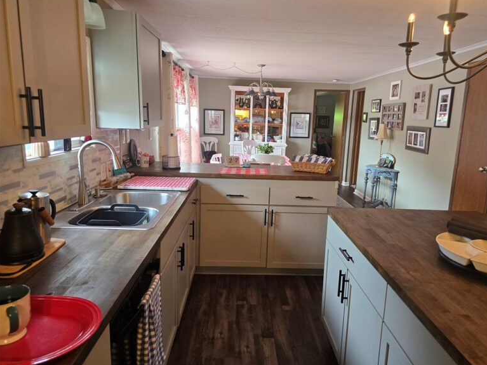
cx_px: 251
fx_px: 338
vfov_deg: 56.8
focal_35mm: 24
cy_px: 184
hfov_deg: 71.6
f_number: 1.7
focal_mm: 6.3
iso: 250
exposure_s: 1/120
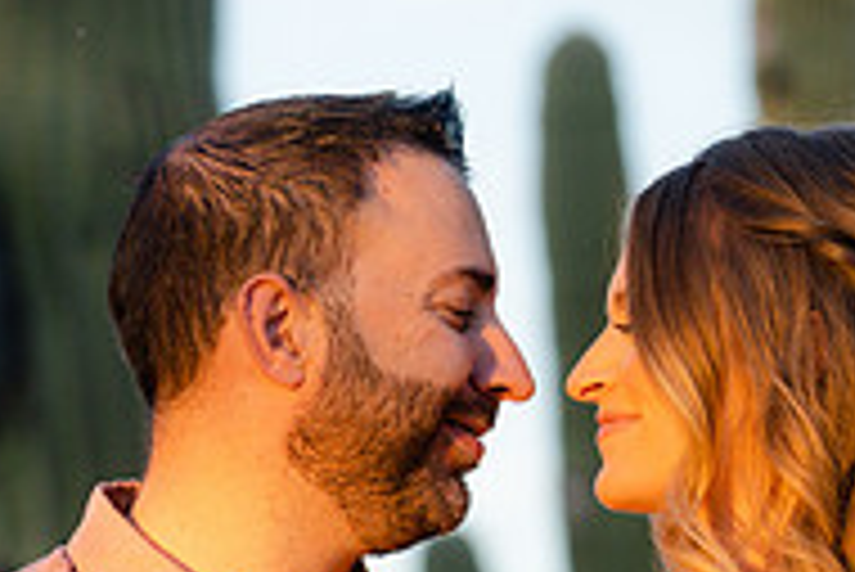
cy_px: 714
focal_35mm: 369
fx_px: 8770
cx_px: 117
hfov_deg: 5.6
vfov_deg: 3.7
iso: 320
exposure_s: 1/250
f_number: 4
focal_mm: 121
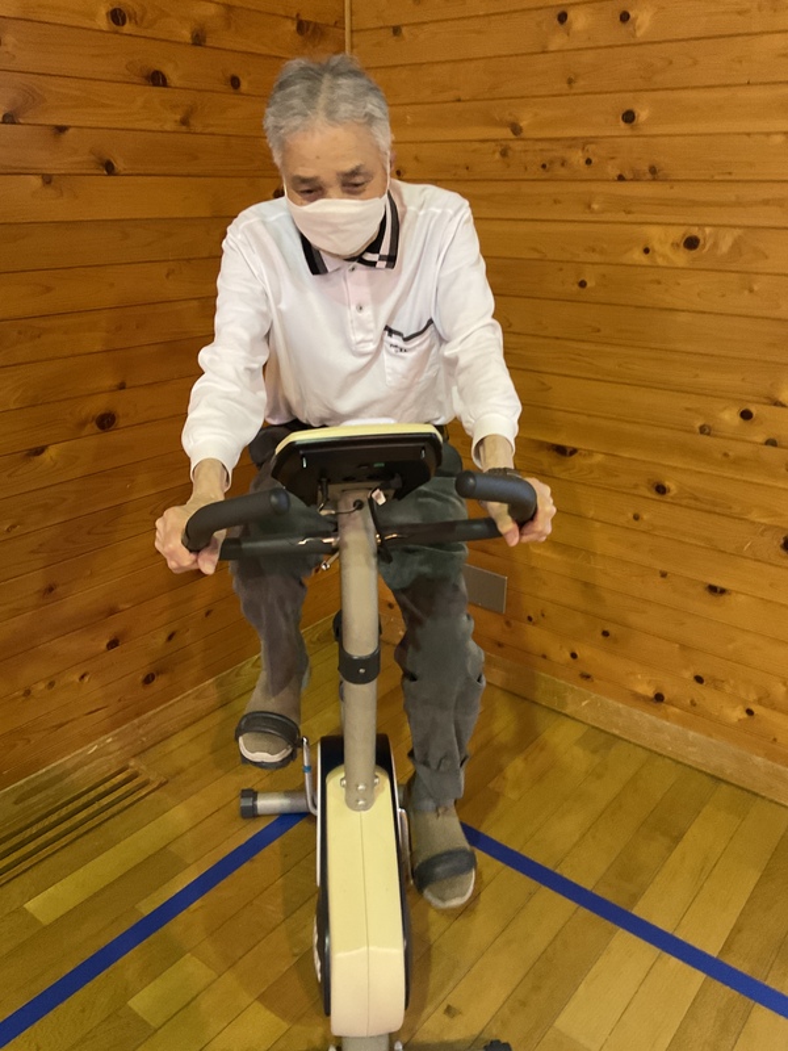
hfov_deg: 48.2
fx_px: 880
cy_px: 526
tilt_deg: -22.6
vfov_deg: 61.7
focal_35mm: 29
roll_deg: +0.7
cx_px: 394
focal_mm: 3
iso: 250
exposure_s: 1/40
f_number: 1.8
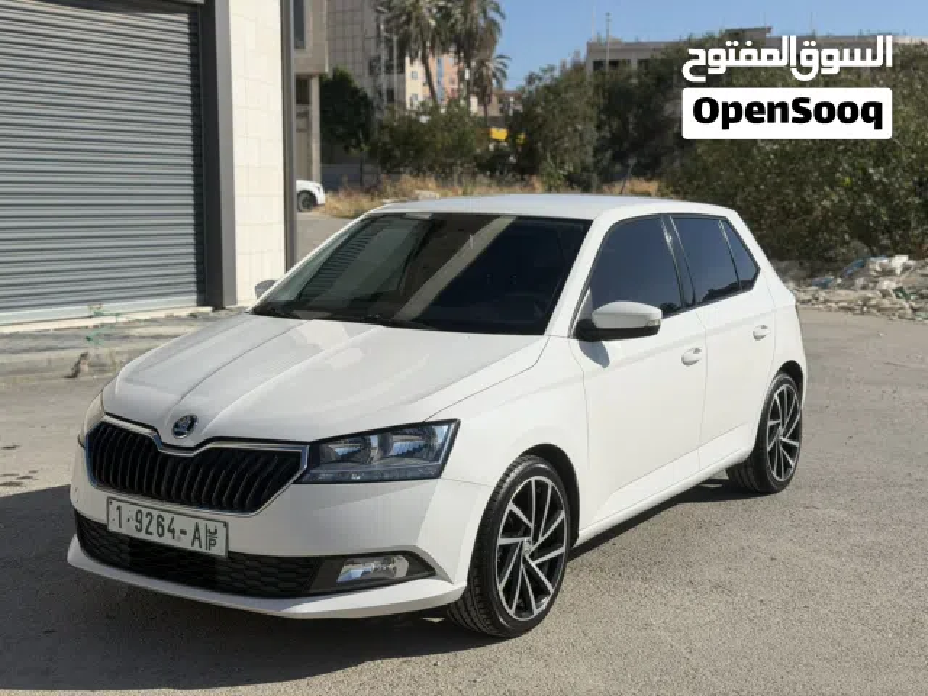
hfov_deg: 39.7
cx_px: 464
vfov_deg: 30.3
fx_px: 1287
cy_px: 348
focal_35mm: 48
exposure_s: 1/9901
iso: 64
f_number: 1.78
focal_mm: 6.76
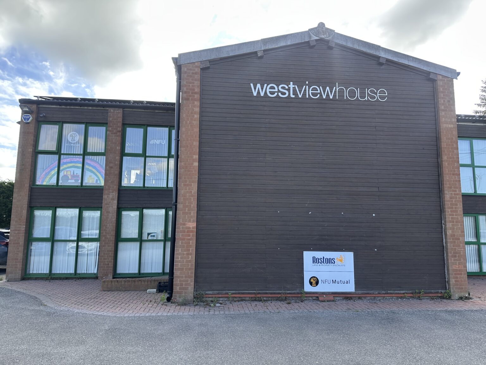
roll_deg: -0.6
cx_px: 243
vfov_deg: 56.8
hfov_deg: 71.6
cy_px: 182
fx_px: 337
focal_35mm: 24
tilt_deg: +7.5
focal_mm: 6.86
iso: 80
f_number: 1.78
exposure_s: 1/797
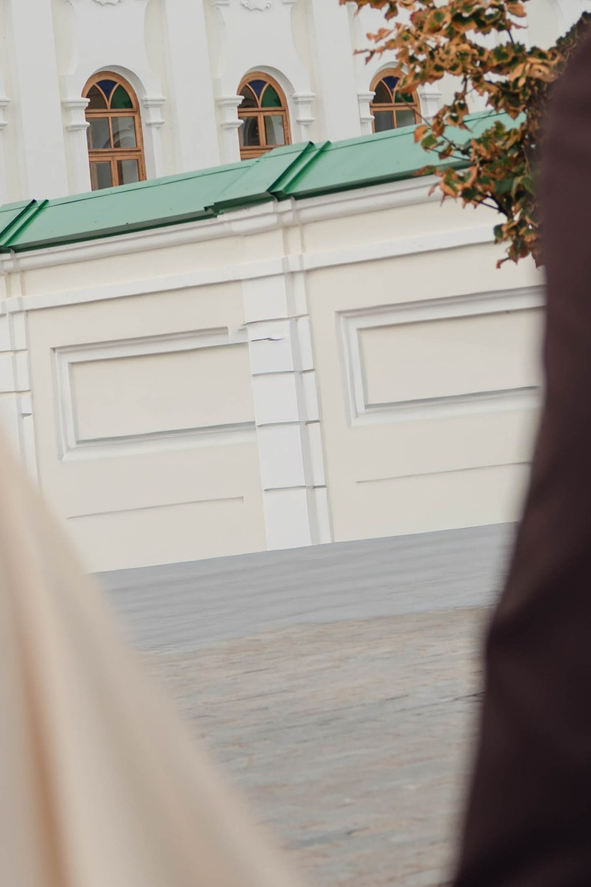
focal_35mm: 133
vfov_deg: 15.1
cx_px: 78
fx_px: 3276
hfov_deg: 10.3
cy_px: -22
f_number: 2.8
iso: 64
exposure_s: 1/800
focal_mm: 41
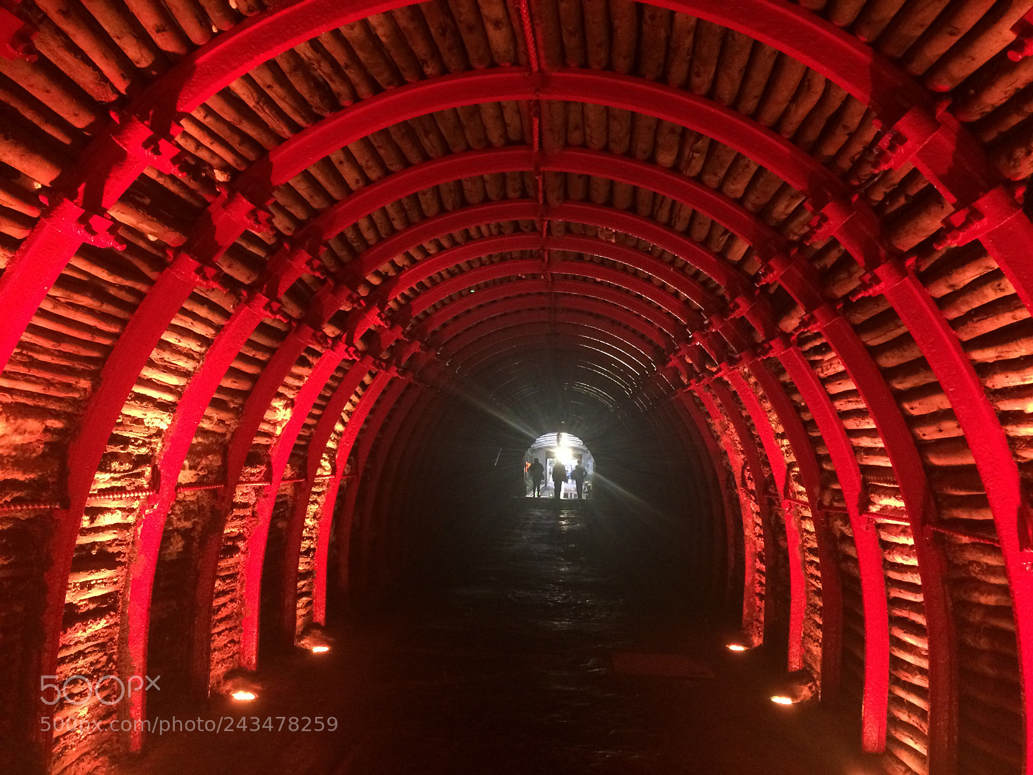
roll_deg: -2.7
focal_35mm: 29
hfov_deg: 61.7
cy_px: 388
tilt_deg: +10.3
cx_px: 516
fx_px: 865
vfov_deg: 48.2
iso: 320
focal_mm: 4.15
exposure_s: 1/15
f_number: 2.2
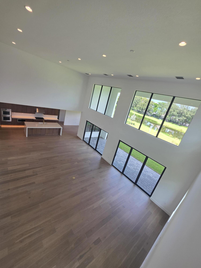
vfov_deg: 106.2
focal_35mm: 13
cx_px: 100
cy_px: 134
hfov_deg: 89.9
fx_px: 101
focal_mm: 2.2
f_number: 1.9
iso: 25
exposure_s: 1/120
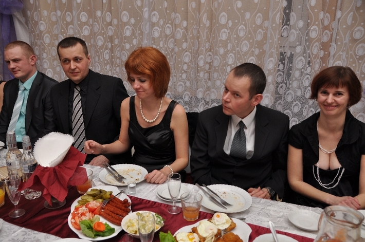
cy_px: 121
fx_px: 319
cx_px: 182
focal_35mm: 32
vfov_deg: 41.6
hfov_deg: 59.6
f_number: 5
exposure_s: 1/60
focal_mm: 21
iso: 250
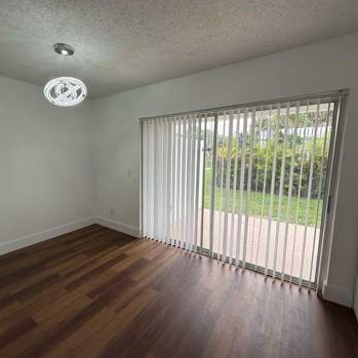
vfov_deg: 84.0
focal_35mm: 17
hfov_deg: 83.6
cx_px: 157
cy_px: 178
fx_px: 199
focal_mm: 2.22
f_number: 2.2
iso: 64
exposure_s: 1/183
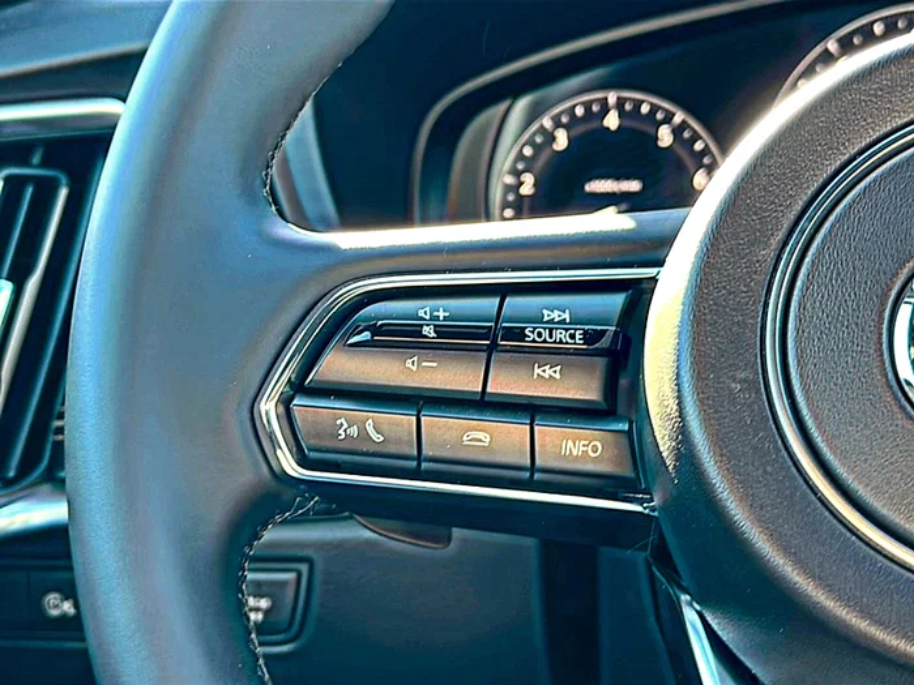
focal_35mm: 52
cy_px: 342
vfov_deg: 28.0
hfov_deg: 36.8
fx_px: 1373
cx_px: 457
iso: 64
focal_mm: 6.86
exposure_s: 1/55
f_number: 1.78
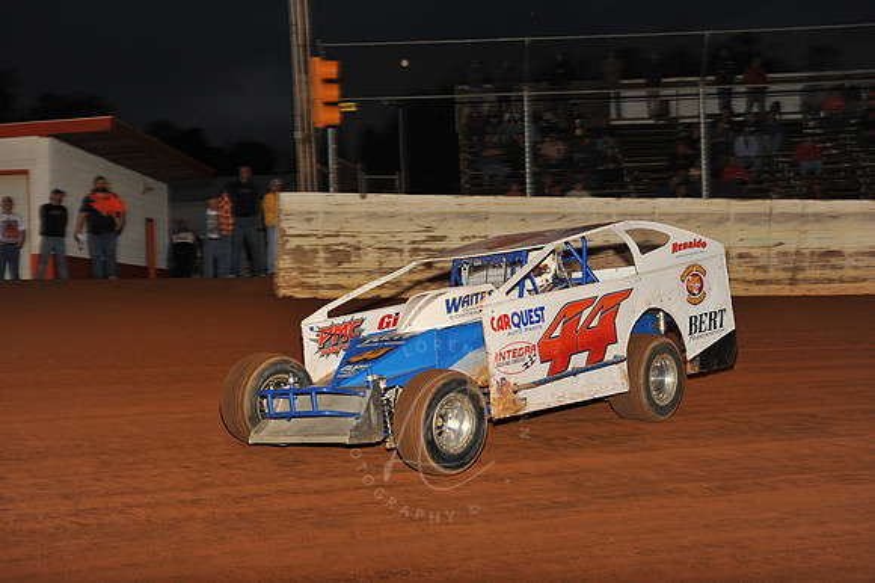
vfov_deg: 19.4
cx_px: 438
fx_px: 1700
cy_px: 292
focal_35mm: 70
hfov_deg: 28.9
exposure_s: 1/320
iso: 500
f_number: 7.1
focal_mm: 70
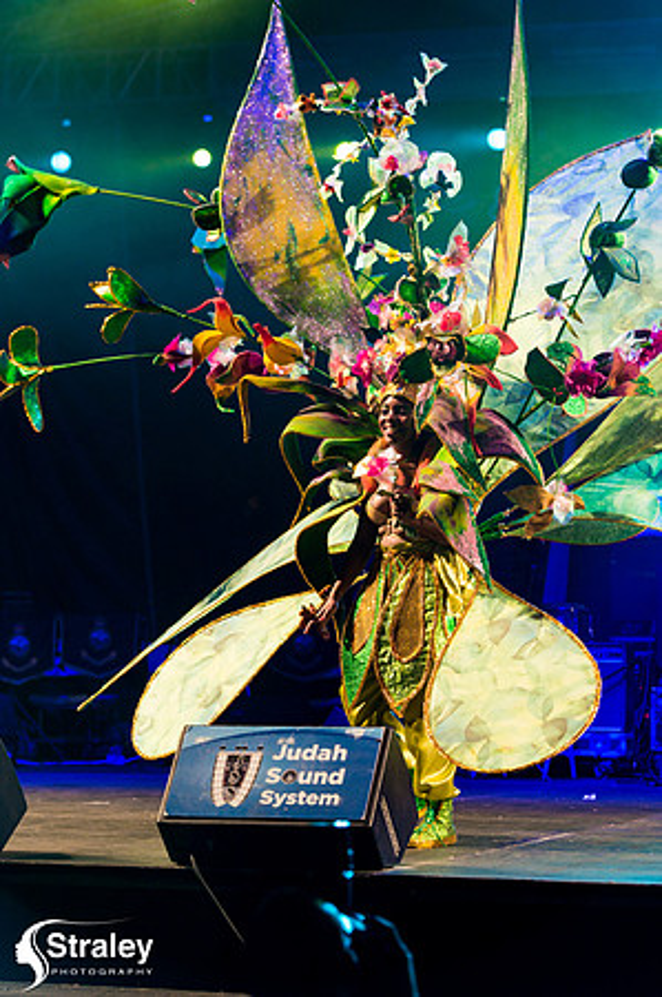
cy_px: 498
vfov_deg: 20.4
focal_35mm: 100
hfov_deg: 13.7
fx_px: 2765
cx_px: 331
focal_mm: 100
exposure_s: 1/320
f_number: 5.6
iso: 2500
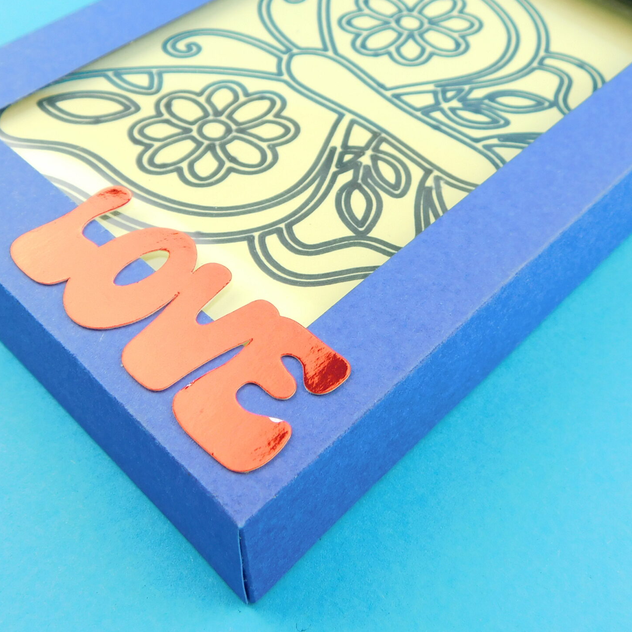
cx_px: 314
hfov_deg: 38.3
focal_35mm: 44
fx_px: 909
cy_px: 212
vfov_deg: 37.9
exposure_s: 1/50
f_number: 3.2
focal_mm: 4.9
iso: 125
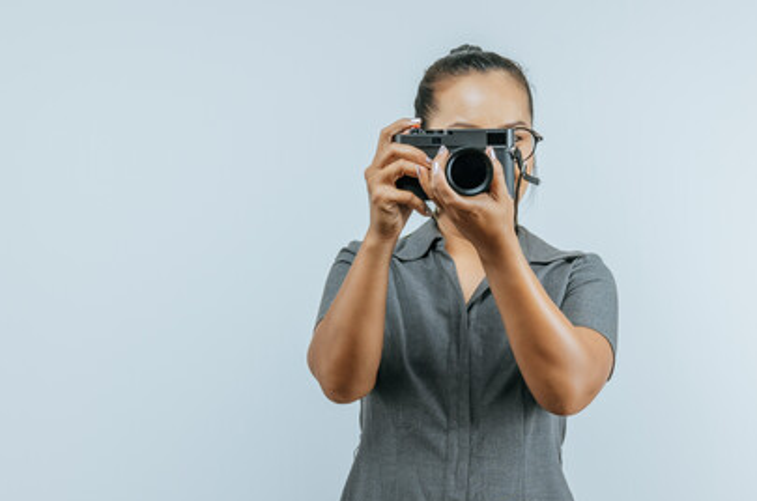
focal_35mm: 58
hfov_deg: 34.5
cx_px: 424
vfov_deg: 23.2
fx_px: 1217
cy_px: 327
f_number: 16
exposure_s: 1/160
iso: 200
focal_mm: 35
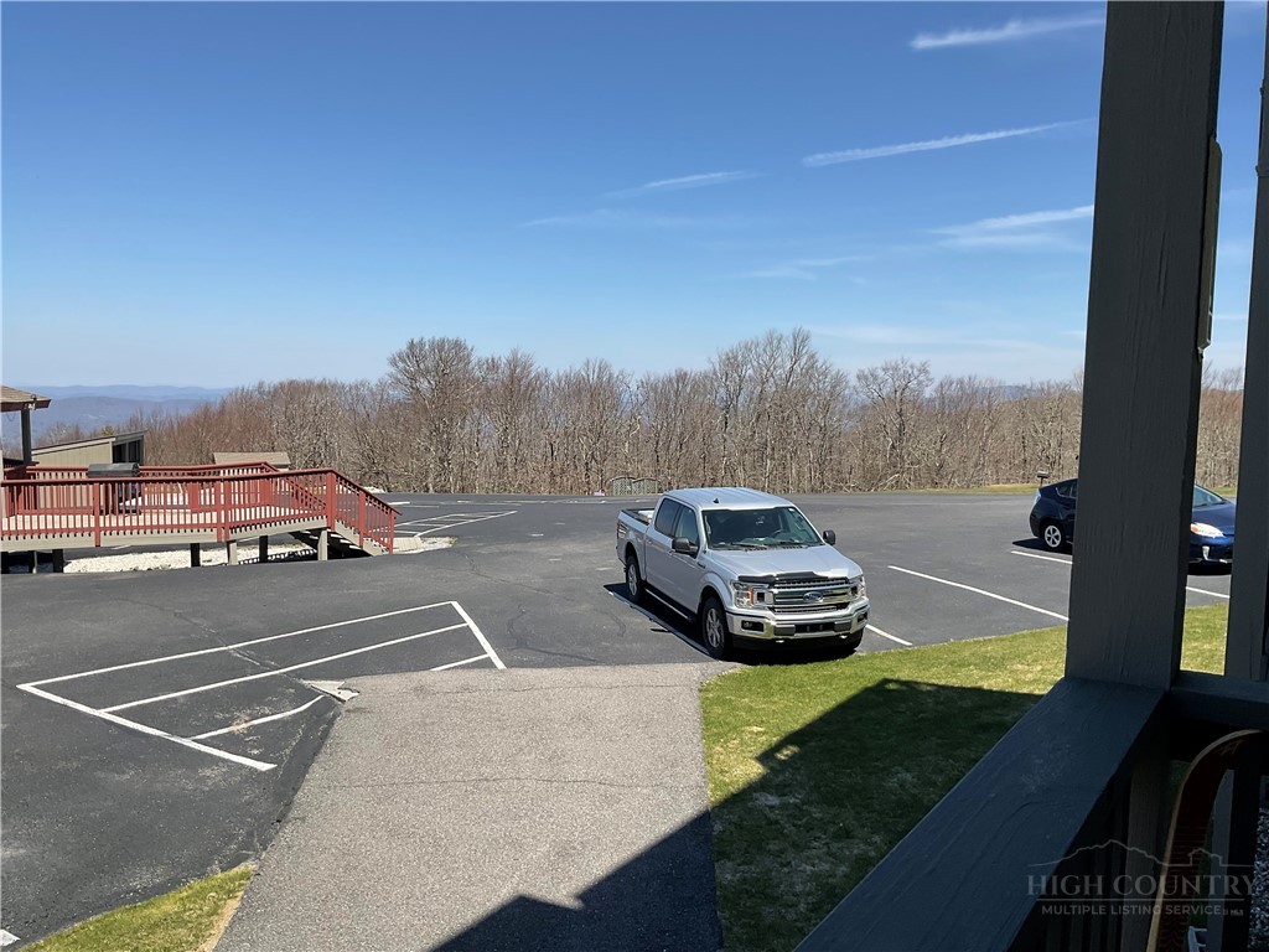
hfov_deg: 61.7
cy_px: 476
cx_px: 634
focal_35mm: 29
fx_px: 1063
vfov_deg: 48.2
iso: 16
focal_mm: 3
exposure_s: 1/1912
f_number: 1.8
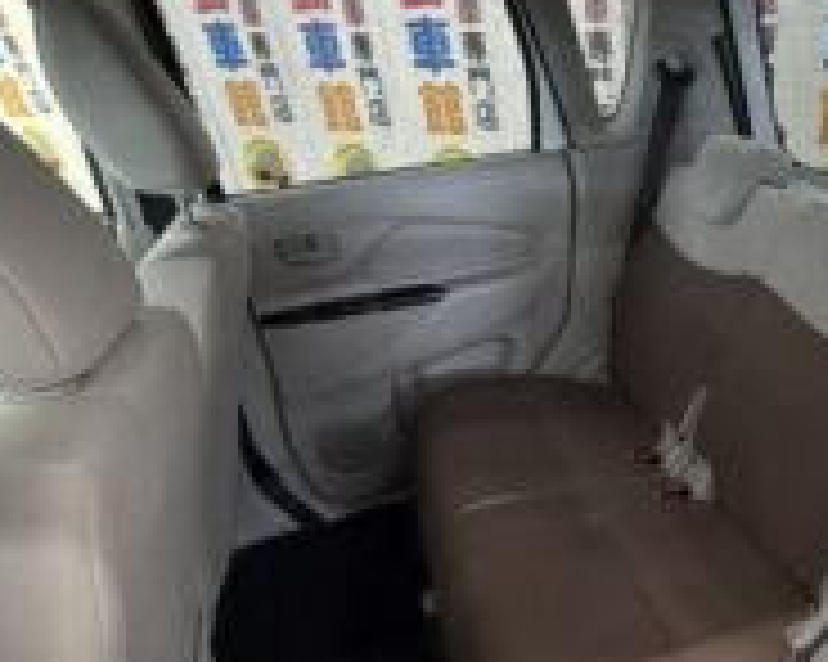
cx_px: 702
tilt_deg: -31.6
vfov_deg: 53.5
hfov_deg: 59.0
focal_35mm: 26
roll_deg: +0.8
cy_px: 457
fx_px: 637
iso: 250
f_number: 2.2
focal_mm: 2.22
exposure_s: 1/100
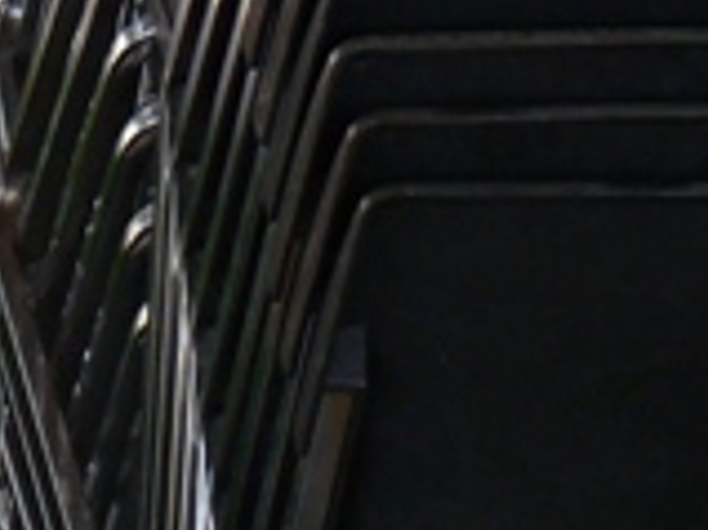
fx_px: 4598
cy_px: 583
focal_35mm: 225
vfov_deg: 6.6
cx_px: -1222
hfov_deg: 7.9
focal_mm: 7.4
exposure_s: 1/60
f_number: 2.8
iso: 100
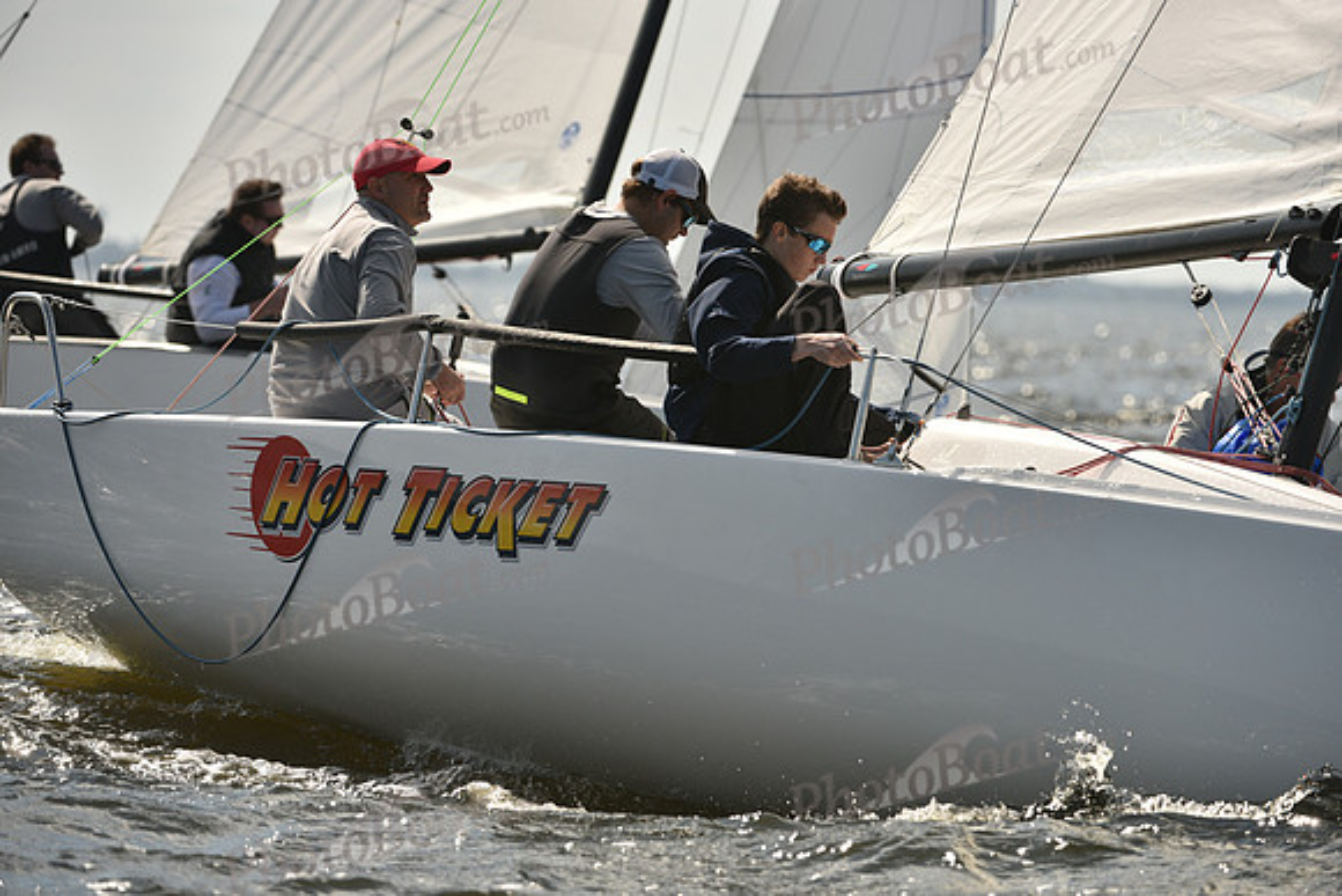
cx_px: 671
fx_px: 10067
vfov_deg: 5.1
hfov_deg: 7.6
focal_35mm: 270
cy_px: 448
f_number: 5.6
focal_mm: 270
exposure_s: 1/2000
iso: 250
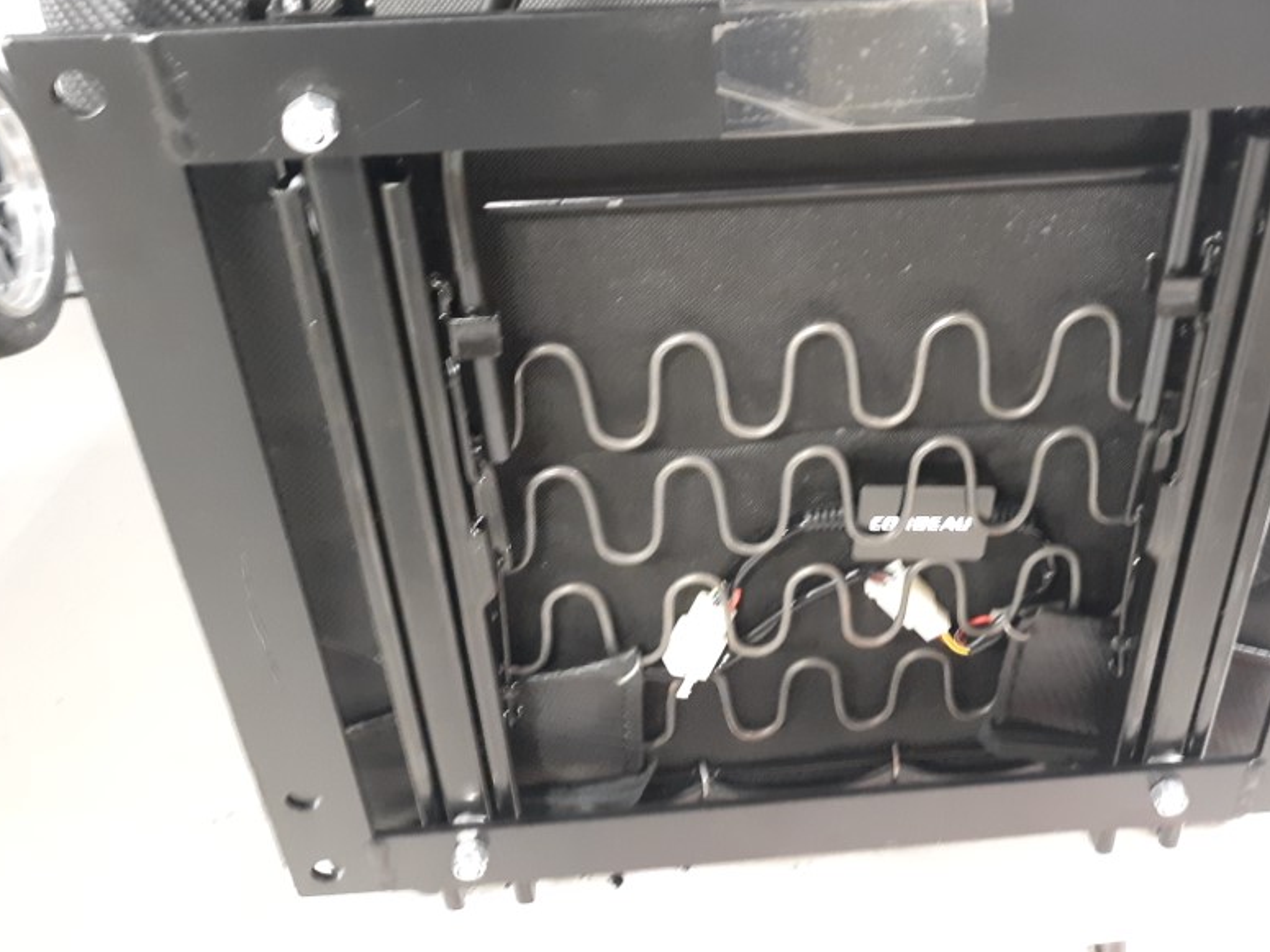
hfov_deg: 49.9
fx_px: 1357
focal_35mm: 37
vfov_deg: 38.3
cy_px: 326
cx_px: 739
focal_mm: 3.7
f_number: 1.7
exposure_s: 1/20
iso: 640
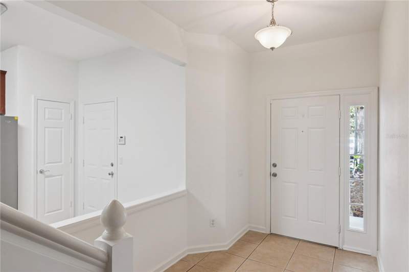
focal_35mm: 22
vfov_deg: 57.2
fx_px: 250
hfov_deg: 78.6
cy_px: 136
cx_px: 204
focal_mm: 22
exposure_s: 1/20
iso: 400
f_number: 10
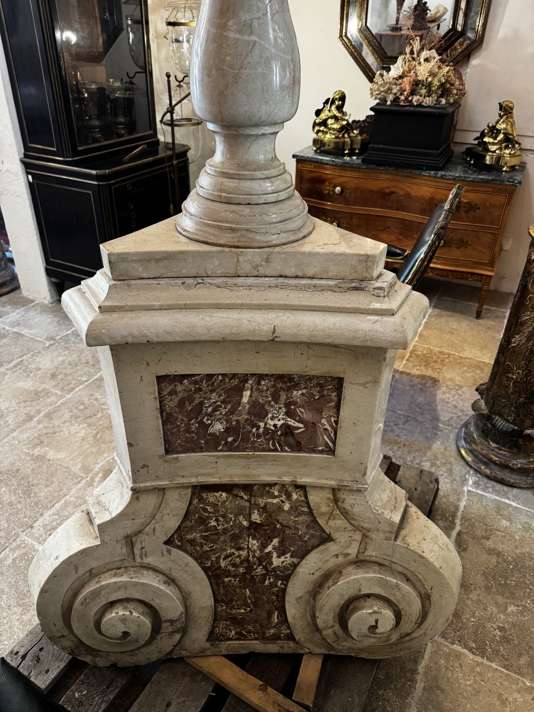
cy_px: 356
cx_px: 267
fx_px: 494
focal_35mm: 24
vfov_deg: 71.6
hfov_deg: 56.8
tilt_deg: -33.9
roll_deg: -1.5
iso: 320
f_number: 1.78
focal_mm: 6.76
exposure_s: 1/50
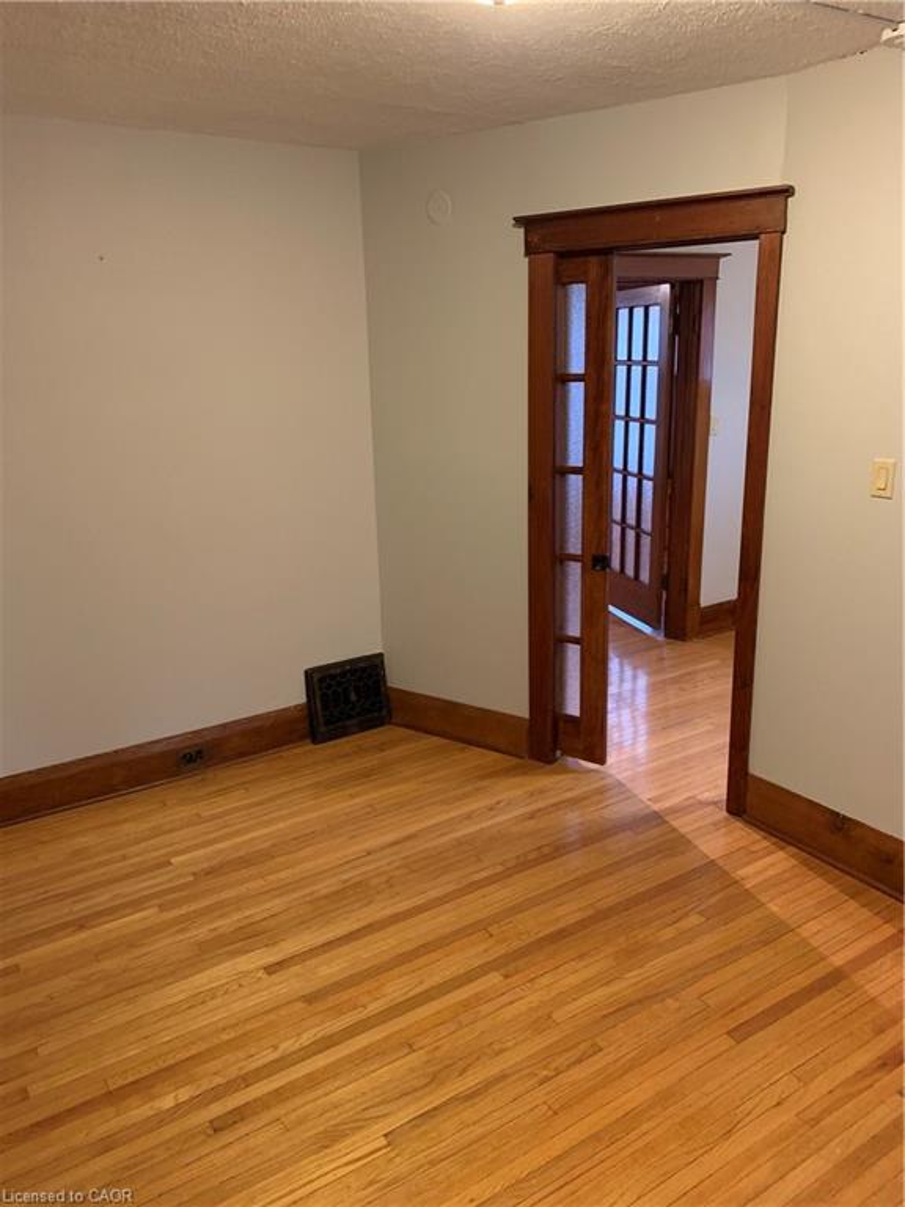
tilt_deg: -14.8
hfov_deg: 53.1
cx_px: 452
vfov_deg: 67.3
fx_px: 906
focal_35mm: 26
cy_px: 604
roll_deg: +1.1
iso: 500
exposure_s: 1/30
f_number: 1.8
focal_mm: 4.25
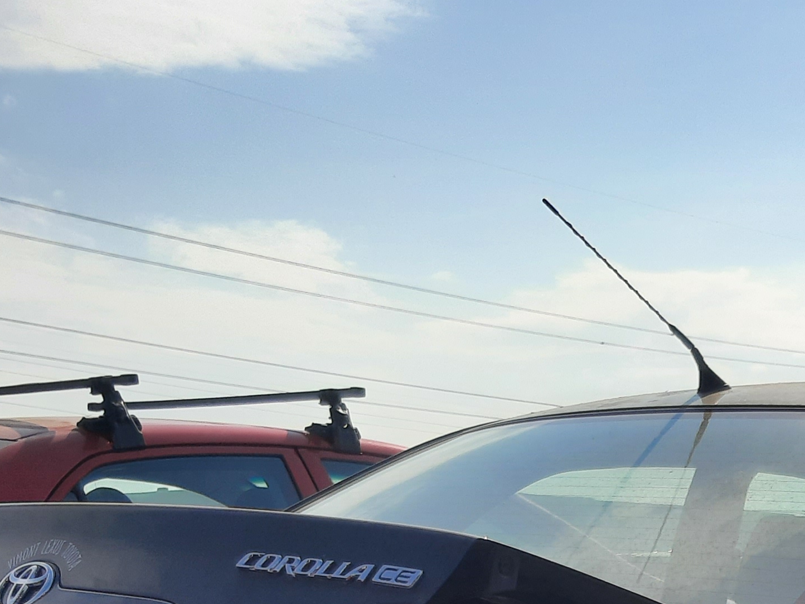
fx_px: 1674
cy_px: 781
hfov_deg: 26.5
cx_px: 653
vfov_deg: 19.0
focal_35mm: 72
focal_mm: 3.92
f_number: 1.7
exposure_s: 1/3106
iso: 40
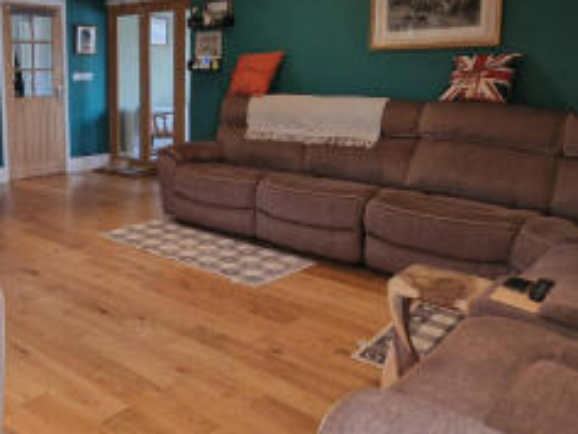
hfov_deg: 54.8
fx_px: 535
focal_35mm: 32
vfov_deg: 43.9
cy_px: 167
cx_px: 165
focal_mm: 2.2
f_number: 2.2
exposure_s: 1/50
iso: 160
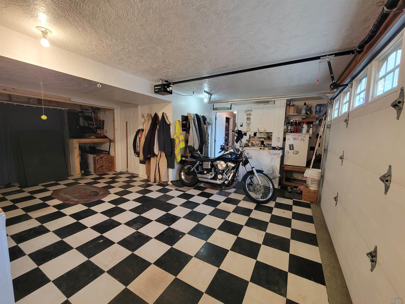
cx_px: 202
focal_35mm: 13
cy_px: 152
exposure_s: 1/60
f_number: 2.2
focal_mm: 2.2
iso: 200
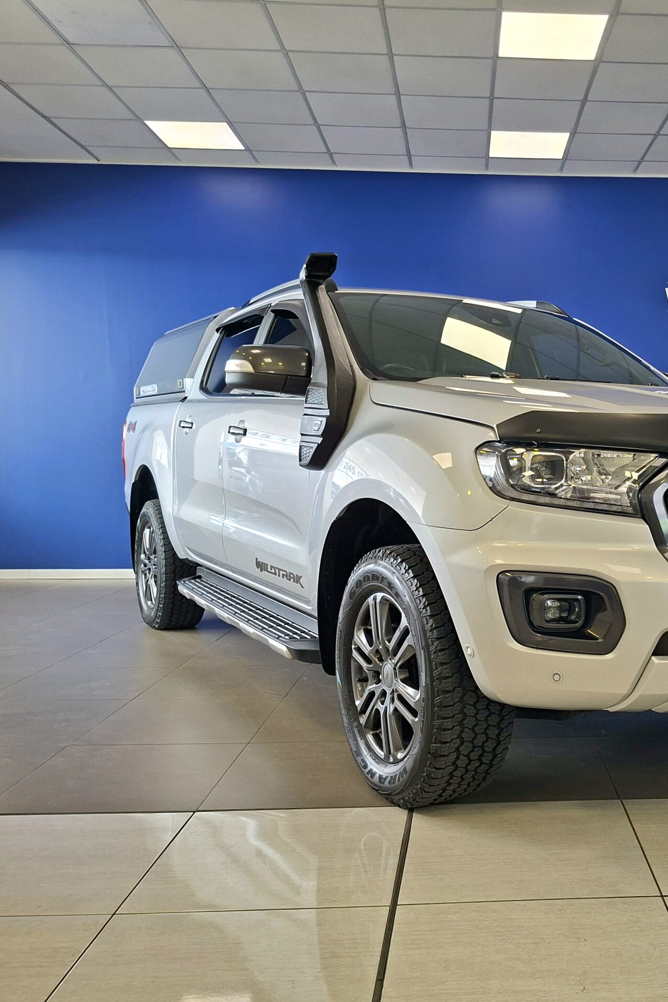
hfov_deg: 39.6
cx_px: 528
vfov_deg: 58.7
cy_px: 501
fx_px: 891
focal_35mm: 32
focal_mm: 5.54
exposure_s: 1/100
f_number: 1.8
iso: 50
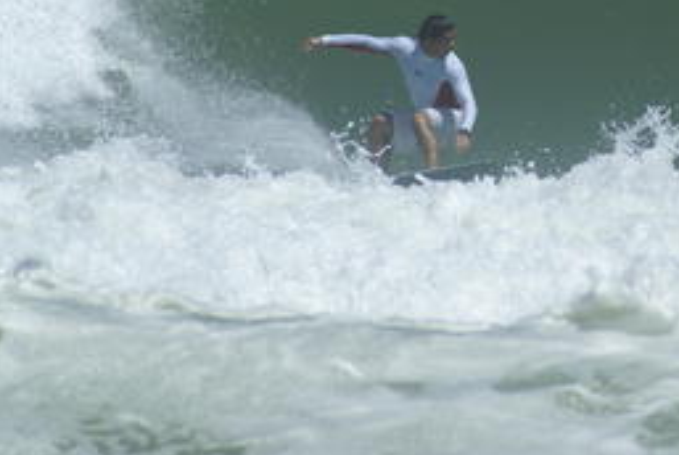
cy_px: 79
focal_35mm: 964
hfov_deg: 2.1
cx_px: 676
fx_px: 18202
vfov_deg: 1.4
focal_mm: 300
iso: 100
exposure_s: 1/640
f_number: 9
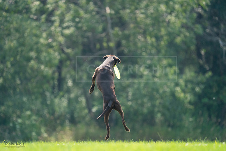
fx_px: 3767
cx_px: 113
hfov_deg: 3.4
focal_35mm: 600
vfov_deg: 2.3
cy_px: 76
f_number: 6.3
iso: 4000
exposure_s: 1/4000
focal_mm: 600
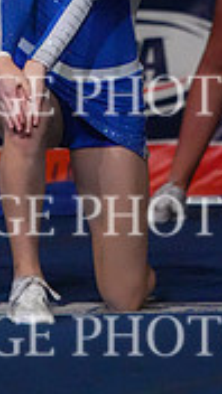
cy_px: -85
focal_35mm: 985
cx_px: 57
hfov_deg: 1.2
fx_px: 10308
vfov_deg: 2.2
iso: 16000
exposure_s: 1/1250
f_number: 5.6
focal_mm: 285
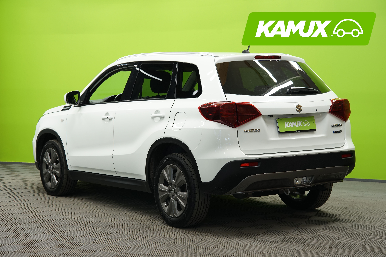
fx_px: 729
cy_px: 128
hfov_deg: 29.7
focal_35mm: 68
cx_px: 193
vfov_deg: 20.0
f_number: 5.6
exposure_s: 1/15
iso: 500
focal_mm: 68
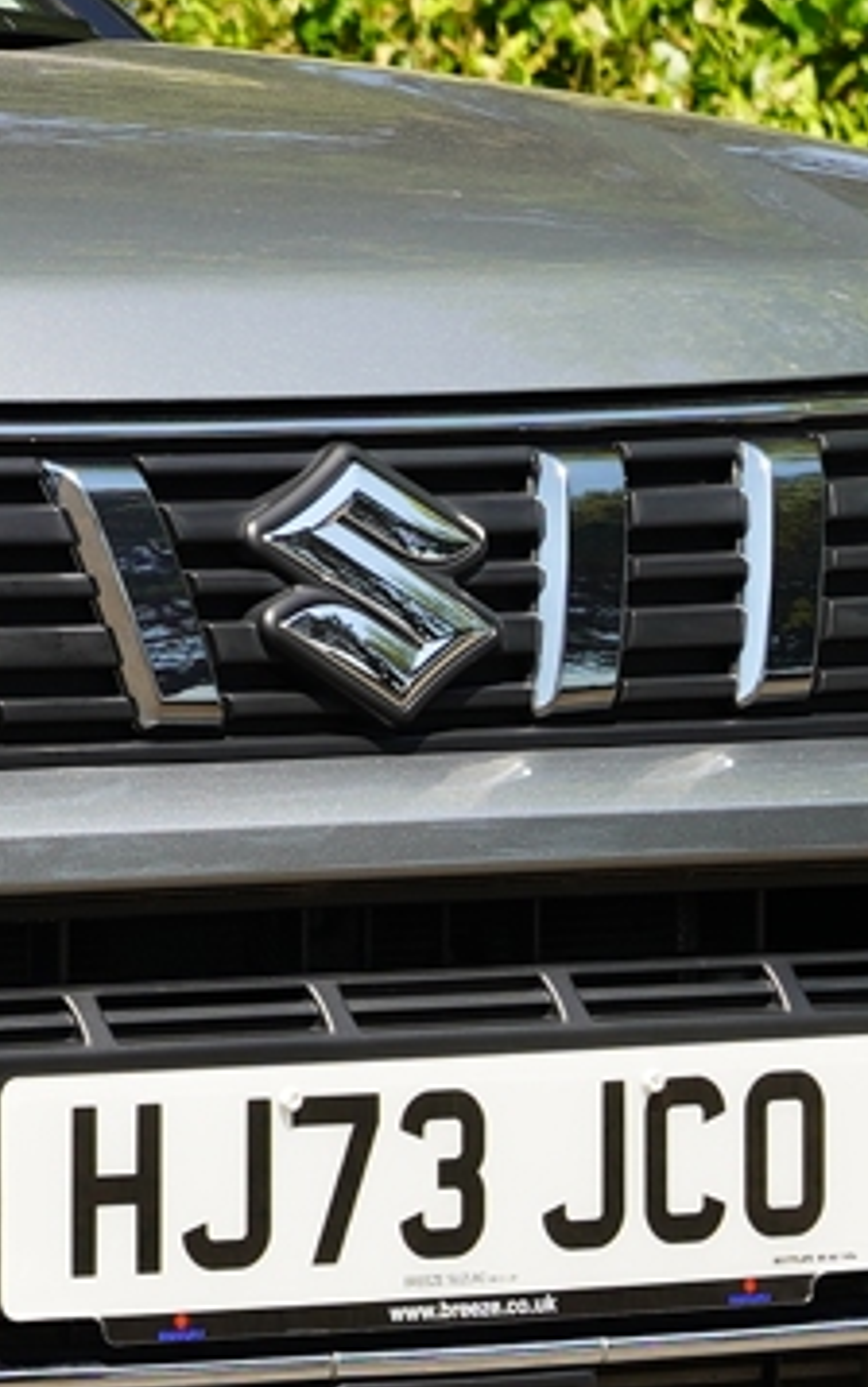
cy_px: 312
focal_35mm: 358
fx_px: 13539
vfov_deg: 5.9
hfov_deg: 3.6
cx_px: -1143
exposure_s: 1/125
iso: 100
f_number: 5
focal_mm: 70
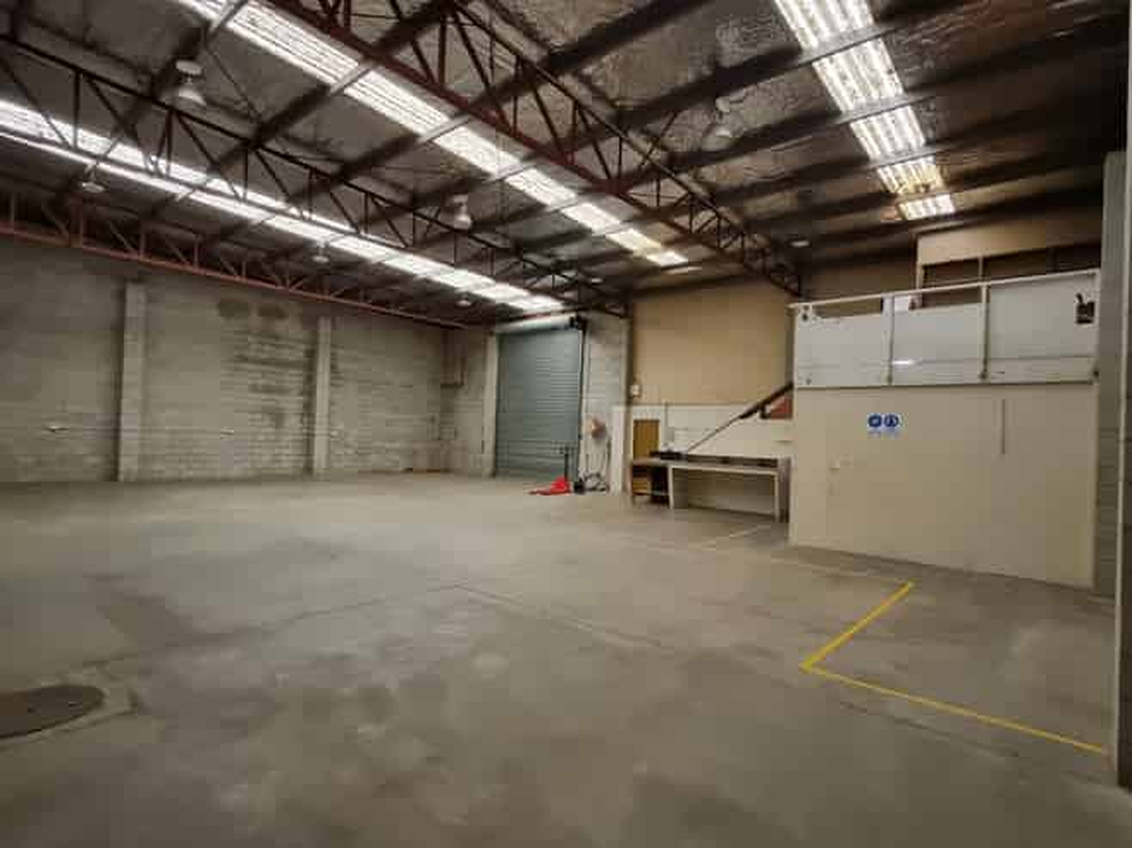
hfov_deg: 106.2
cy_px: 424
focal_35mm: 13
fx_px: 425
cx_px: 566
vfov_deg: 89.9
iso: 640
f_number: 2.2
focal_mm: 1.74
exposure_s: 1/33
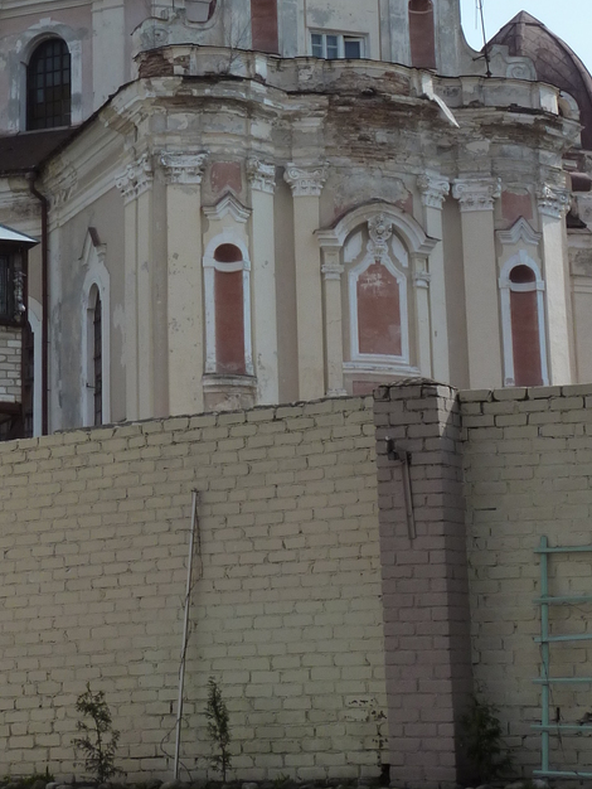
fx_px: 2096
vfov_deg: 21.1
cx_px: 149
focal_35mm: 92
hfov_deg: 16.0
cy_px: 203
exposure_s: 1/500
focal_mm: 7.9
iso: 125
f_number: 5.6
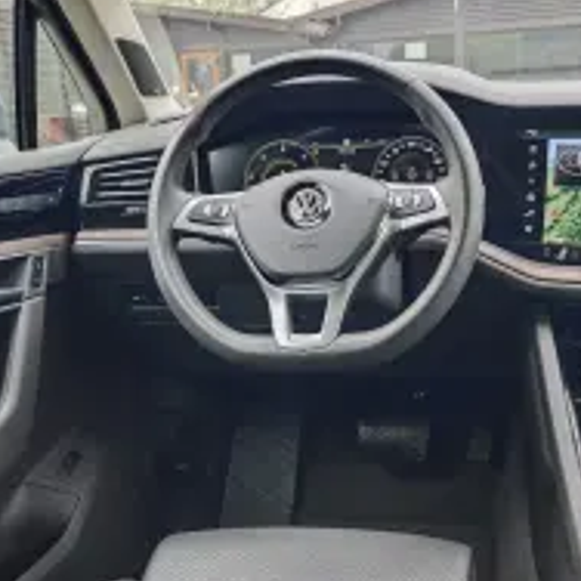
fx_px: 741
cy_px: 238
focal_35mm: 39
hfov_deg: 42.3
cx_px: 380
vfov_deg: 42.7
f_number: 1.6
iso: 400
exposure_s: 1/101
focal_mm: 6.55
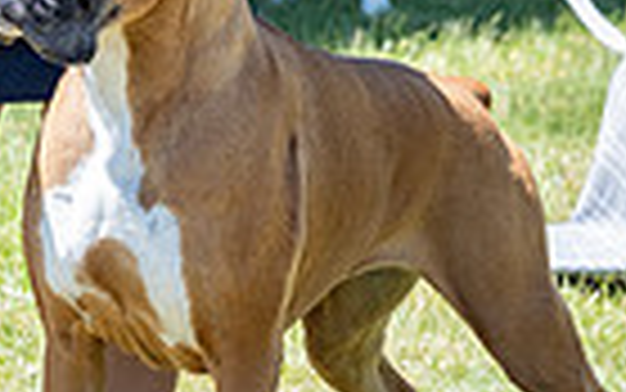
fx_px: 5701
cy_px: -99
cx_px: 68
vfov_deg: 3.9
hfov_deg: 6.3
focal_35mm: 334
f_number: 7.1
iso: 1250
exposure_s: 1/1600
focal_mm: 101
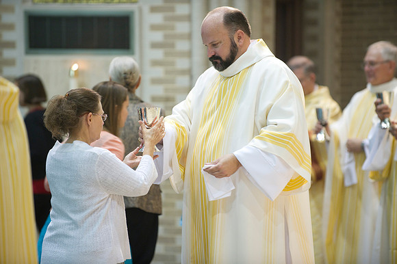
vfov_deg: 6.9
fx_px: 2204
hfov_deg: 10.3
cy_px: 132
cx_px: 198
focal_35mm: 200
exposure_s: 1/80
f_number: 2.8
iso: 2000
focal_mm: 200
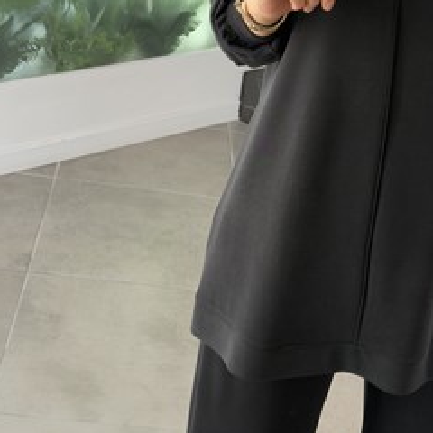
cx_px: 240
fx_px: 1033
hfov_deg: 23.7
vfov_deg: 23.5
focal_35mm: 73
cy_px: 134
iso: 64
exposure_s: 1/280
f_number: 1.78
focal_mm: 6.76
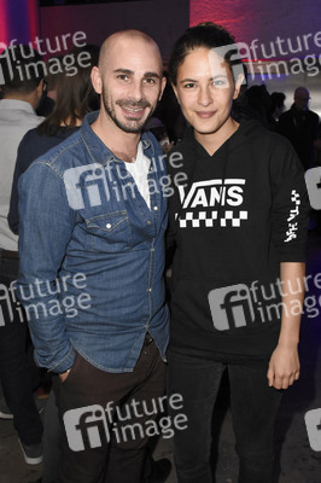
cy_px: 242
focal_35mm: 36
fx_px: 482
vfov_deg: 53.2
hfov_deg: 36.8
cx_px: 160
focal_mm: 24
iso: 5000
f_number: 6.3
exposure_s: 1/60
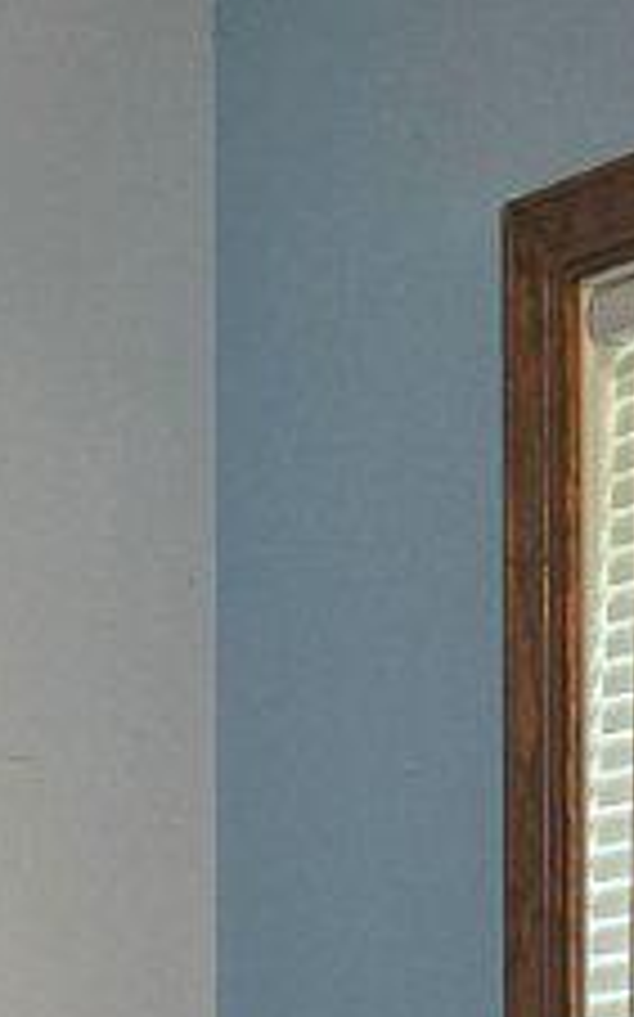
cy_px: 1508
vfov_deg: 12.1
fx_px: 4595
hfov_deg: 7.9
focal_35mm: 166
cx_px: 117
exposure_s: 1/120
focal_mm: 5.4
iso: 125
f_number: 1.8
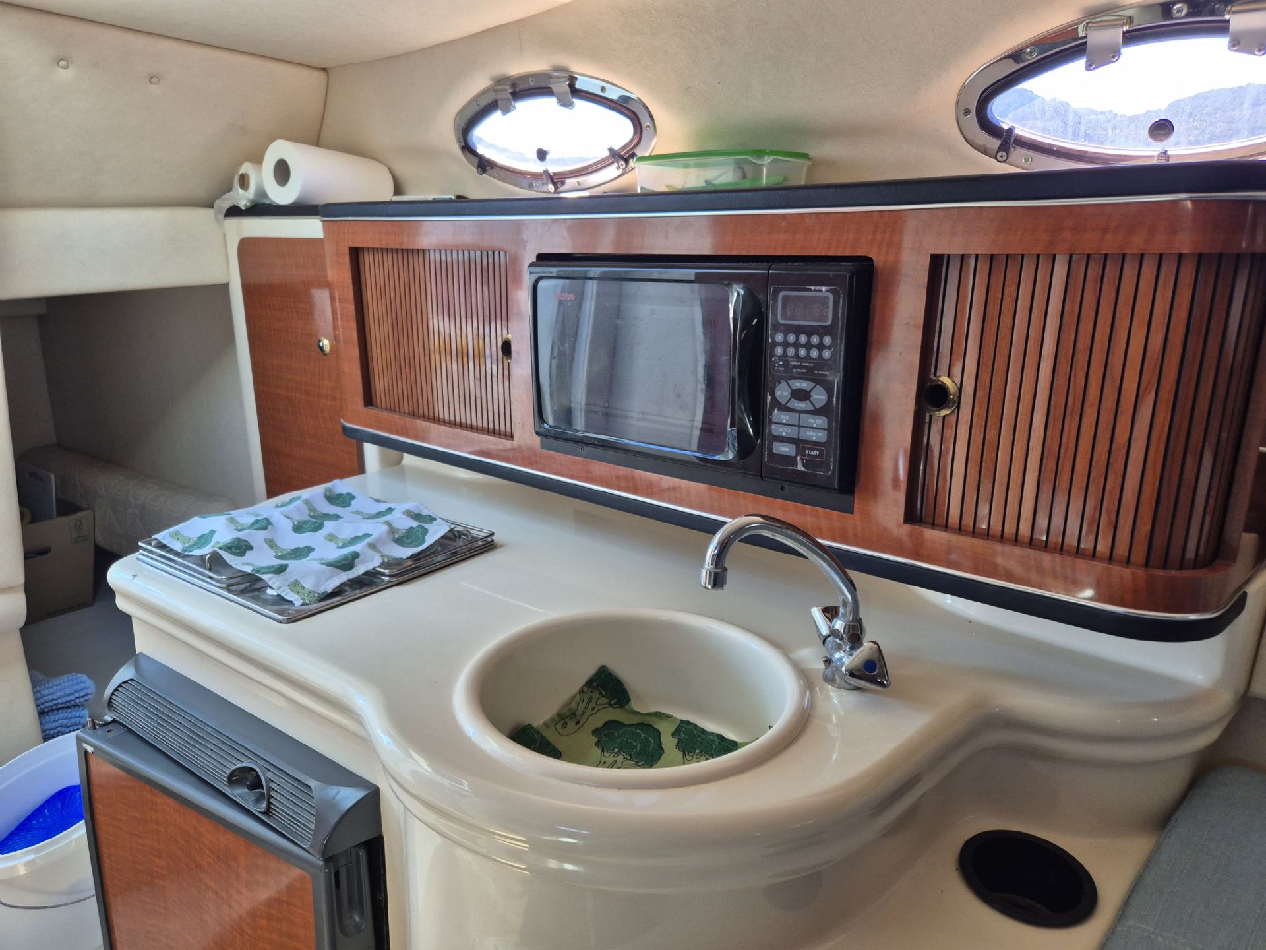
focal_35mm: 23
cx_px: 633
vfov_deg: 58.9
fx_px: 841
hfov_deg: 73.9
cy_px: 475
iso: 160
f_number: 1.8
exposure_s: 1/180
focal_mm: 5.4
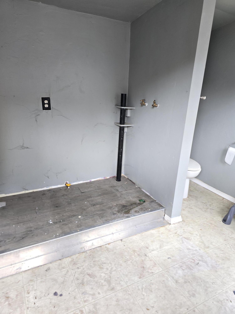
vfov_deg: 73.9
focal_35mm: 23
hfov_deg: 58.9
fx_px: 208
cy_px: 157
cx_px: 118
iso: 100
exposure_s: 1/60
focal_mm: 6.3
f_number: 1.7
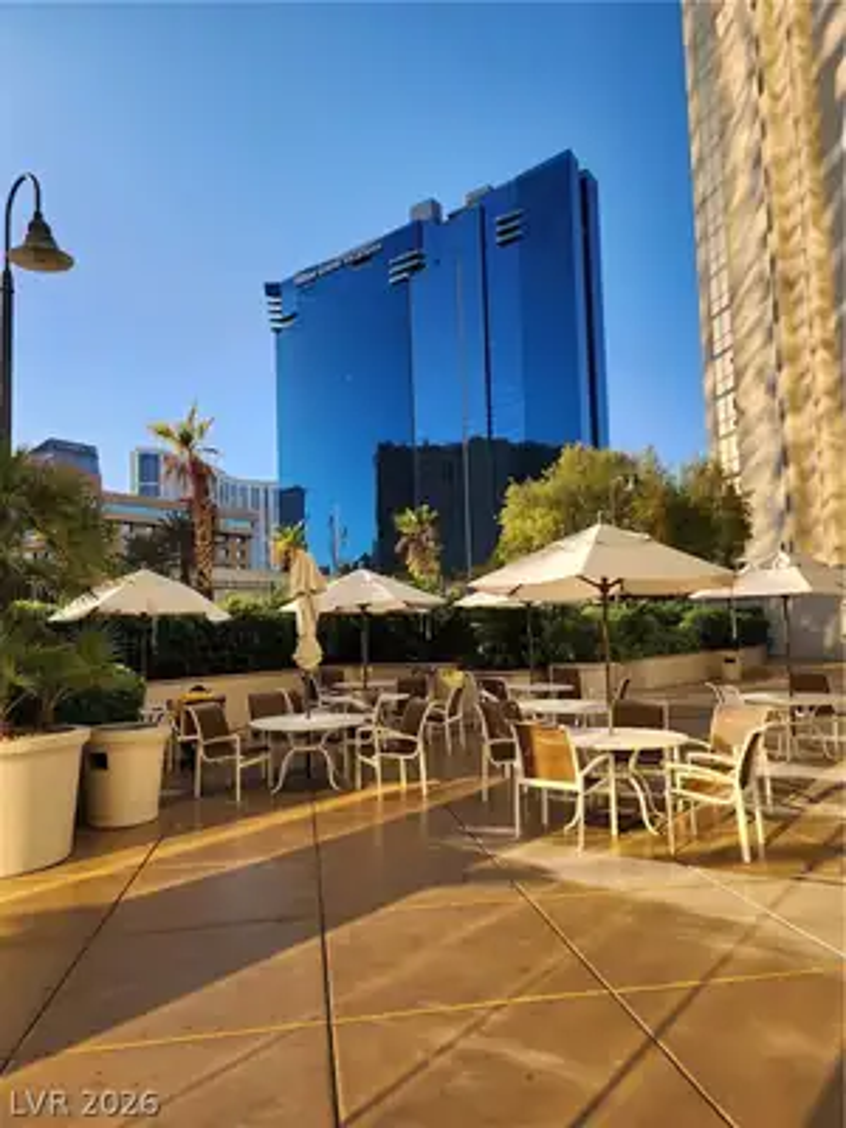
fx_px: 749
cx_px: 423
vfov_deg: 73.9
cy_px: 564
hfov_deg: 58.9
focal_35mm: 23
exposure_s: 1/541
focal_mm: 6.4
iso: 12
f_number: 1.8
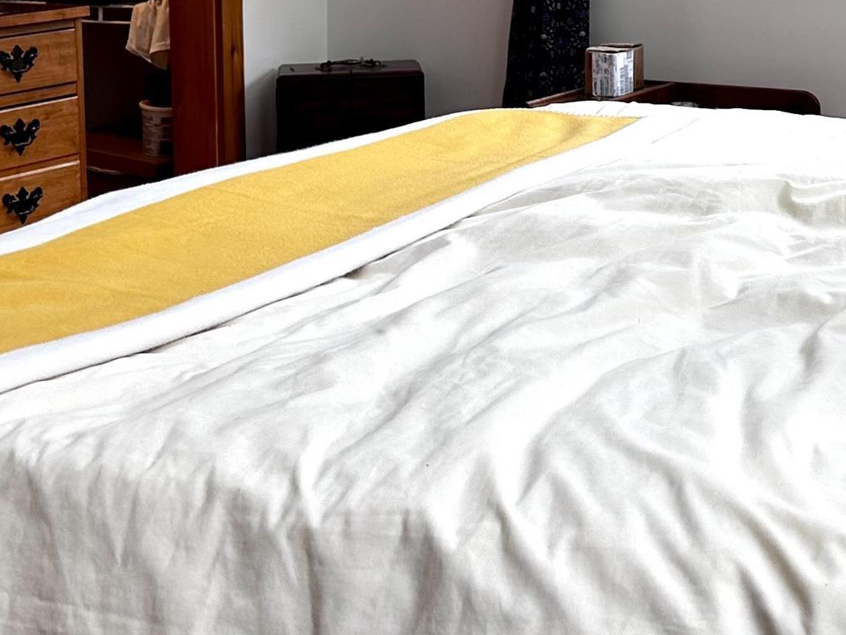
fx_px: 1760
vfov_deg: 19.8
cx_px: 696
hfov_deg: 26.5
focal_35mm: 72
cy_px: -17
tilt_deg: -5.0
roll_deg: -0.1
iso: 80
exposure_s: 1/151
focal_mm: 6.86
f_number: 1.78
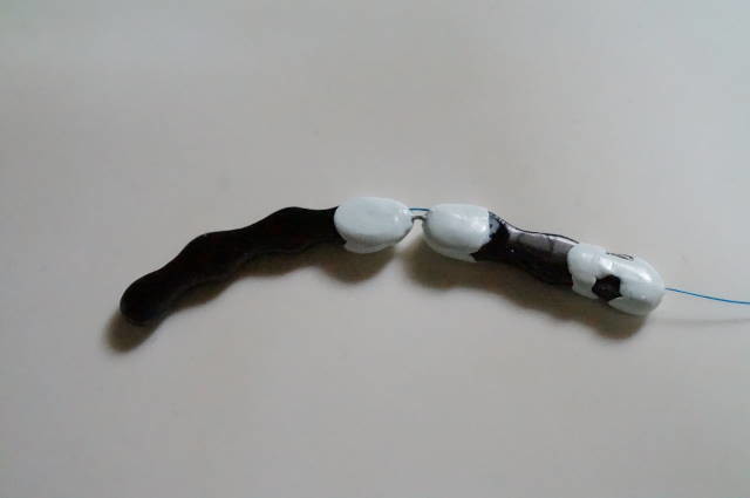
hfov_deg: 43.7
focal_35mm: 45
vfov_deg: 29.8
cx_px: 375
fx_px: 936
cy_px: 249
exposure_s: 1/640
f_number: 8
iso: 16000
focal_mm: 30
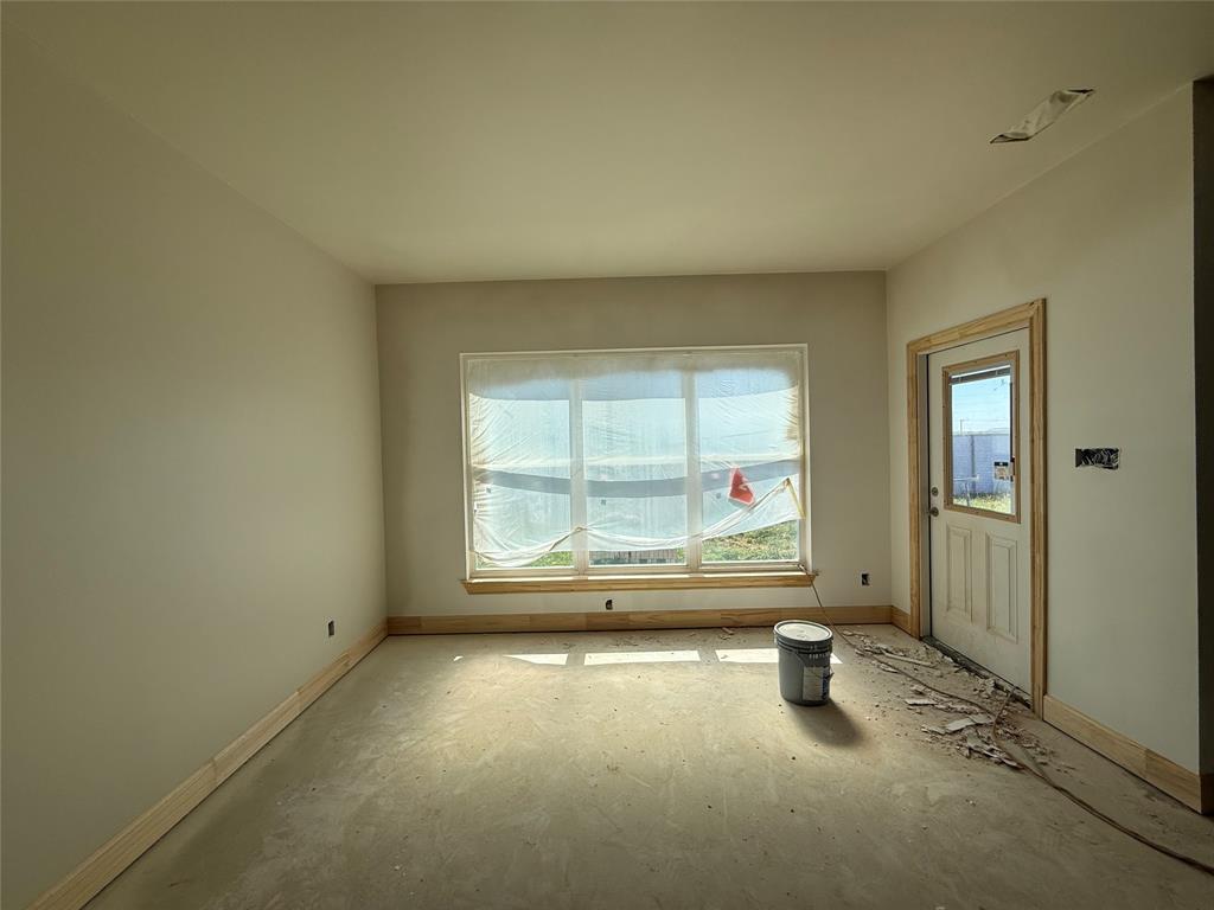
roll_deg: +1.8
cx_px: 607
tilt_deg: -0.8
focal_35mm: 14
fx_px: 491
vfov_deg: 85.7
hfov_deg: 102.1
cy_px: 455
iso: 50
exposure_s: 1/1189
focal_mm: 2.22
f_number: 2.2
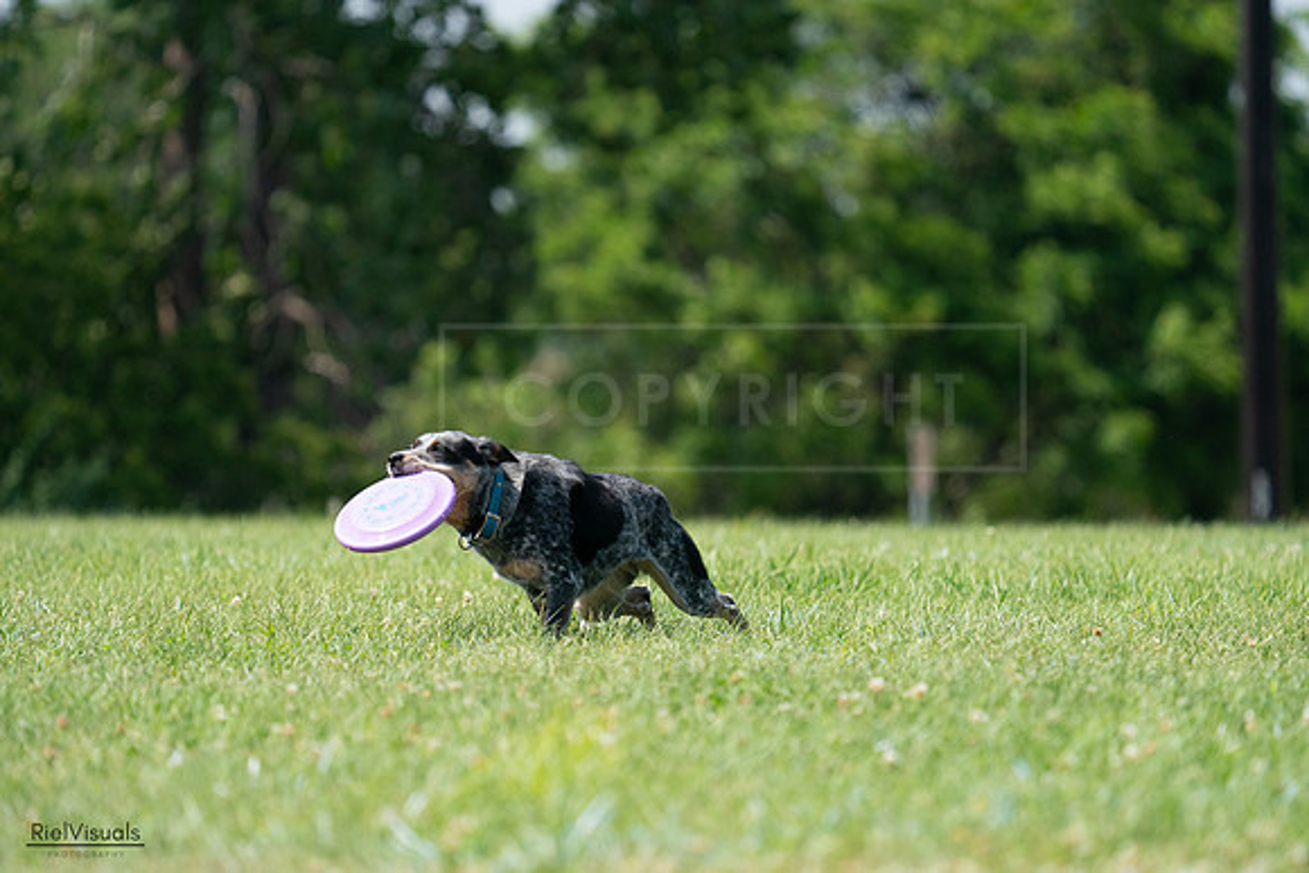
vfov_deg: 3.6
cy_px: 436
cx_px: 654
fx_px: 14002
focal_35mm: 385
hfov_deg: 5.4
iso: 1600
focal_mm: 385
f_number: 6.3
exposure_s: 1/4000
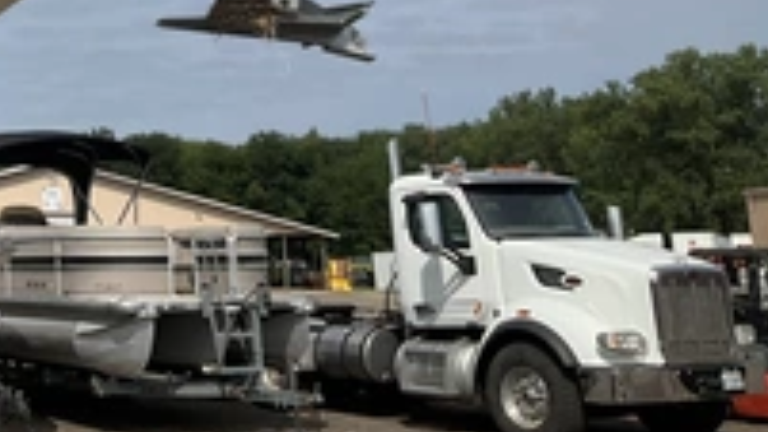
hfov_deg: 31.0
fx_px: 1283
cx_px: 8
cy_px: -73
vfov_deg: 18.2
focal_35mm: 63
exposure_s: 1/2801
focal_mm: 3
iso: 25
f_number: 1.8
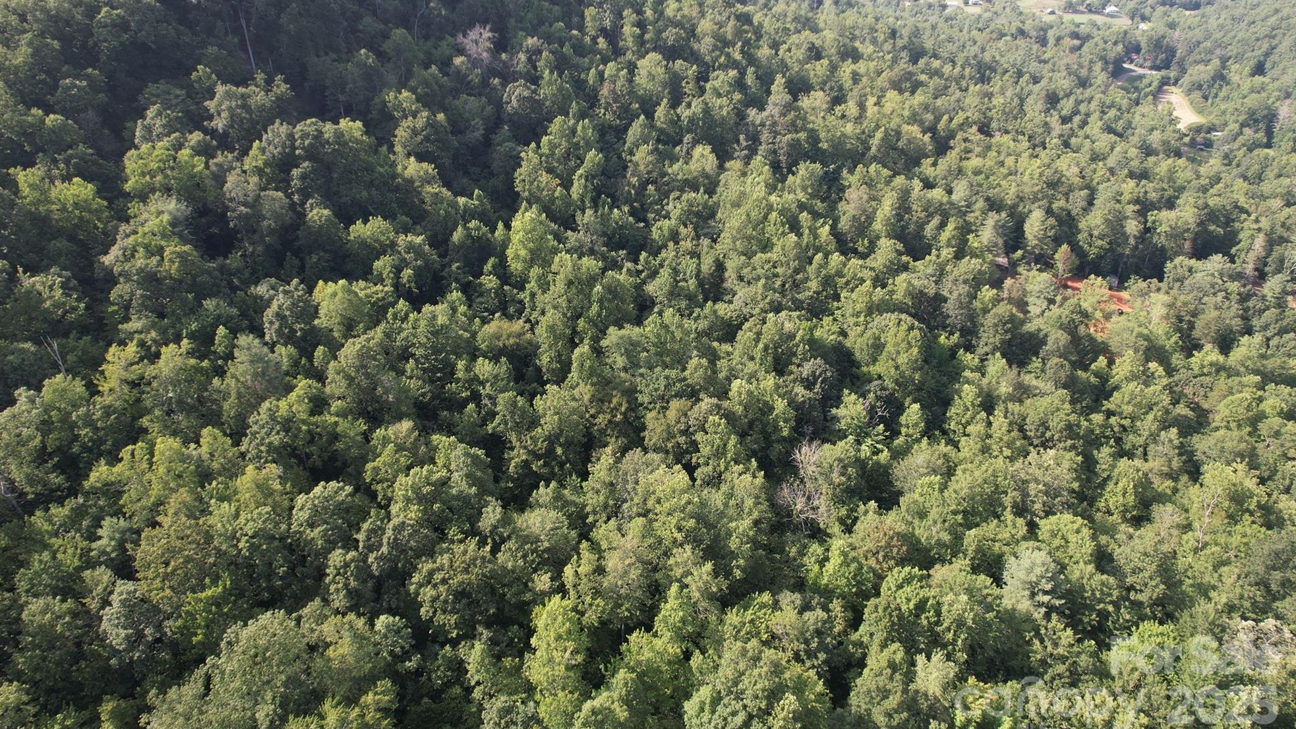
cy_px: 310
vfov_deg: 47.5
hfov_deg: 76.3
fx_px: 825
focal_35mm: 24
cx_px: 653
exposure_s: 1/500
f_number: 2.8
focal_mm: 8.38
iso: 100
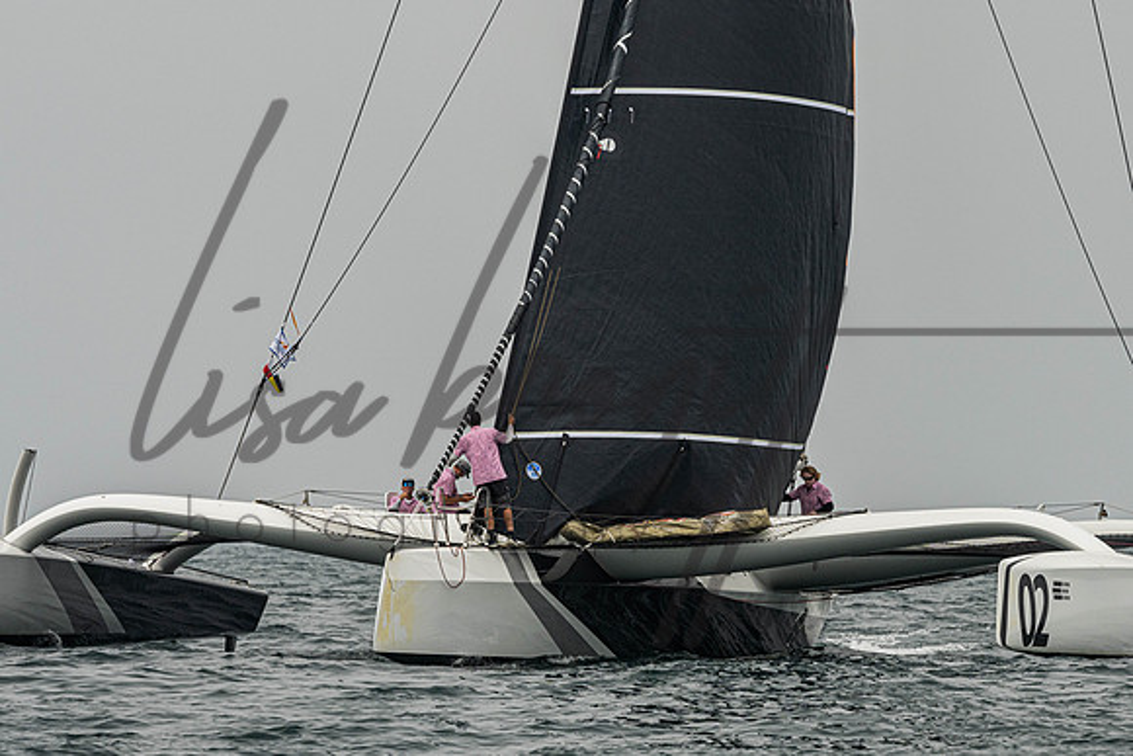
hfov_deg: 3.8
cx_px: 507
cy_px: 353
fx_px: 16892
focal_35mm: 537
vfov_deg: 2.6
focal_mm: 400
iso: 500
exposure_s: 1/1250
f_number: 13
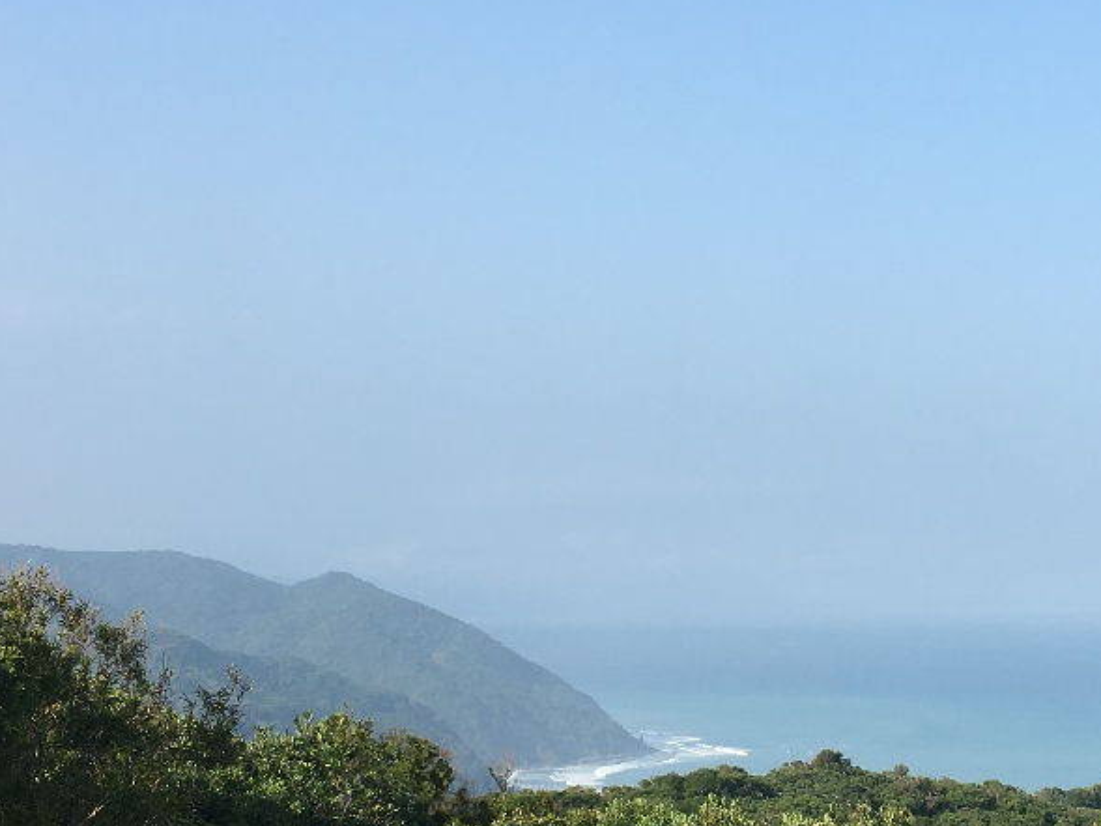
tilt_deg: +2.5
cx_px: 830
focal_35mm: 63
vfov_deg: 23.2
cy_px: 559
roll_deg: +0.0
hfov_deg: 30.2
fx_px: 2004
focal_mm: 4.15
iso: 25
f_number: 2.2
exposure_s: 1/1099
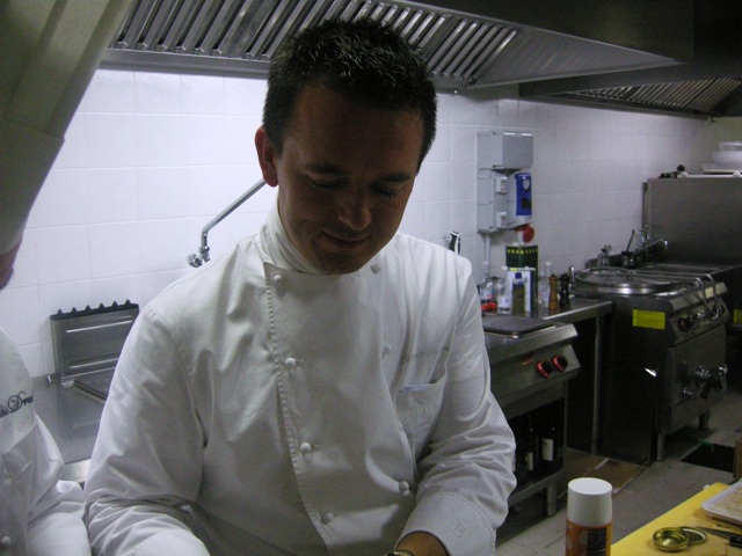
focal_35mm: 36
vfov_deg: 39.7
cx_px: 371
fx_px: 772
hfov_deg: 51.4
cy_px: 278
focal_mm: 7.5
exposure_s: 1/130
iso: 476
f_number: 2.7
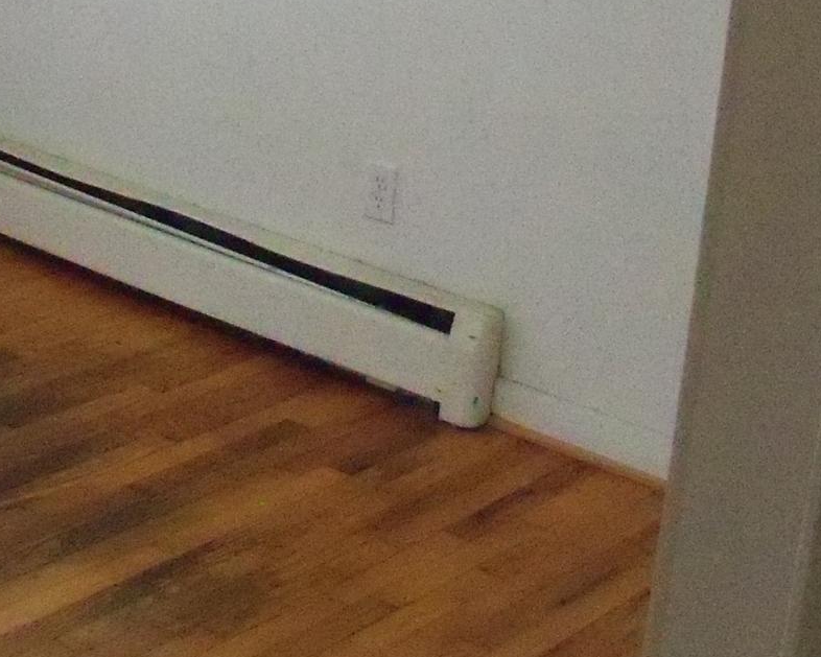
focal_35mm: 89
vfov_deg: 16.7
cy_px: -79
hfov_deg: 21.1
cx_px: 124
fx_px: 2163
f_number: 3.5
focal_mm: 6.2
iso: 1600
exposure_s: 1/100
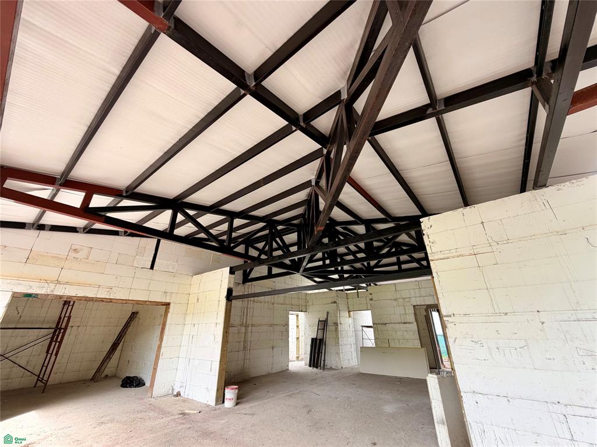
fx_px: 241
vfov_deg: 85.7
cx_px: 298
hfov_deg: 102.1
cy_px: 224
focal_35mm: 14
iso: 64
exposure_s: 1/121
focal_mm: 2.22
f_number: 2.2
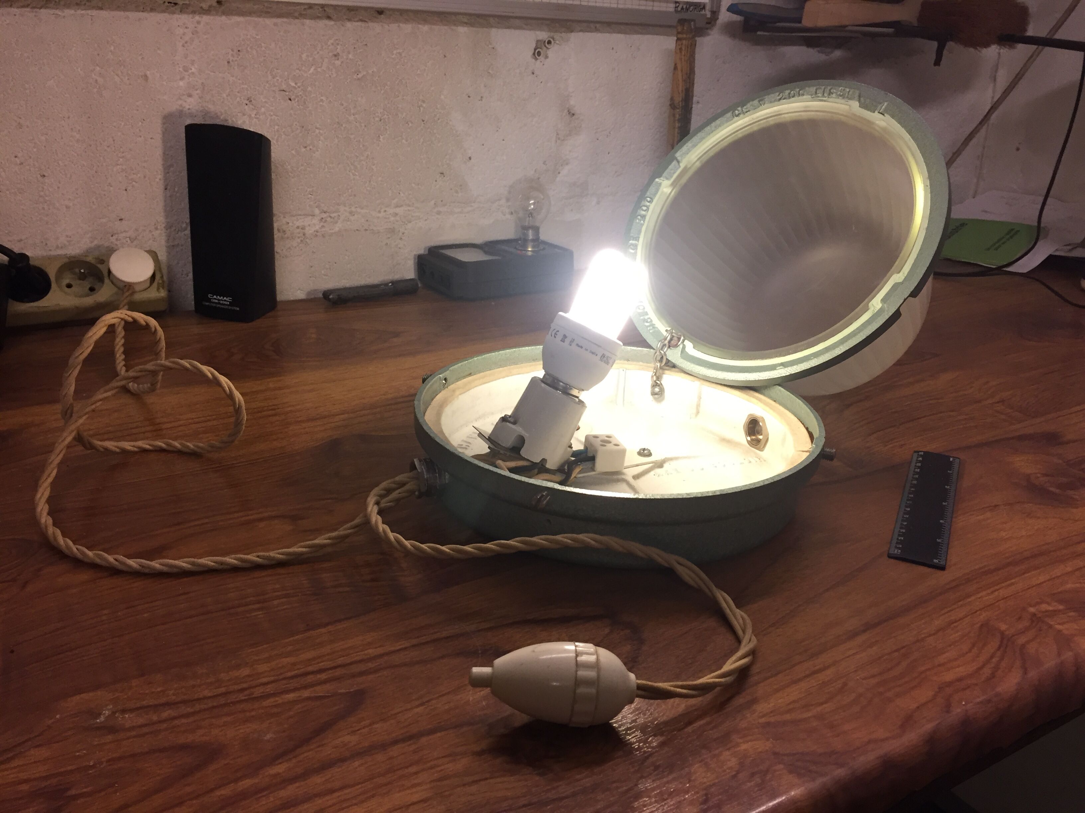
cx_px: 542
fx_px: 909
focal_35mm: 29
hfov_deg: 61.7
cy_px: 406
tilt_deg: -21.0
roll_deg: -1.2
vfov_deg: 48.2
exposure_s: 1/33
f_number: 2.2
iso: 64
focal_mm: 4.15
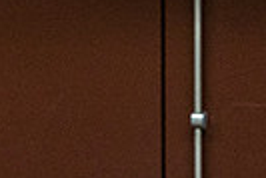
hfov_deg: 1.8
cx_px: -50
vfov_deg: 1.2
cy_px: 345
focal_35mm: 1140
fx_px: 8432
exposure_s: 1/160
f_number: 3.5
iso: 3200
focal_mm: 174
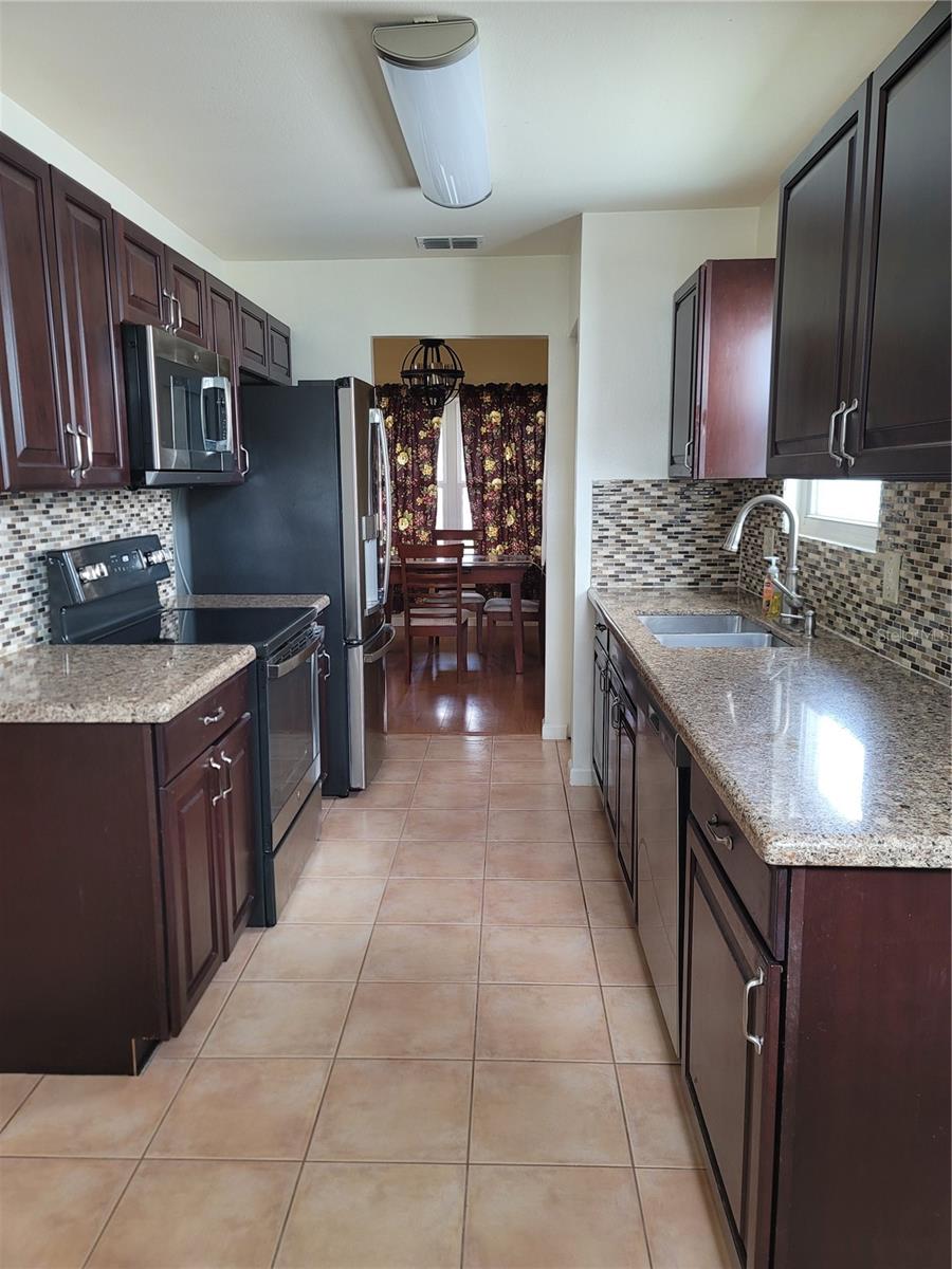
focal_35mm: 25
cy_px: 634
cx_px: 476
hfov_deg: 54.9
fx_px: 917
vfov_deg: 69.4
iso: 250
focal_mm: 7
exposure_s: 1/40
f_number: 1.8
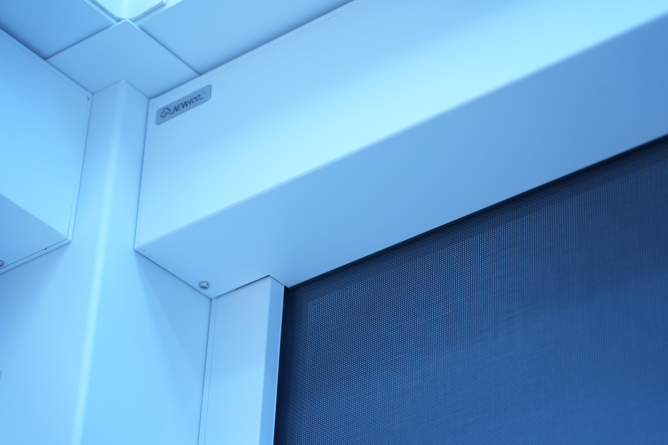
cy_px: 222
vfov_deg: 13.0
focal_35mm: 105
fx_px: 1948
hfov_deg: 19.5
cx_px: 334
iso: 800
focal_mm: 105
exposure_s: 1/60
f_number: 4
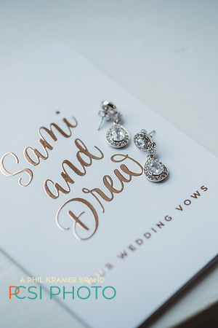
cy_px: 164
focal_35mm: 105
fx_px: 954
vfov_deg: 19.5
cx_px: 109
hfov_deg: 13.0
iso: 2000
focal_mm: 105
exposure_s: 1/1600
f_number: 5.6
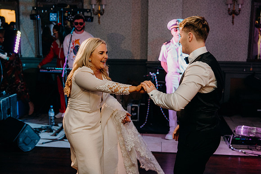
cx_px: 130
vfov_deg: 28.7
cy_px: 87
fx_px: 341
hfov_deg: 41.9
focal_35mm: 47
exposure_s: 1/160
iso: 2500
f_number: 3.5
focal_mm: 47
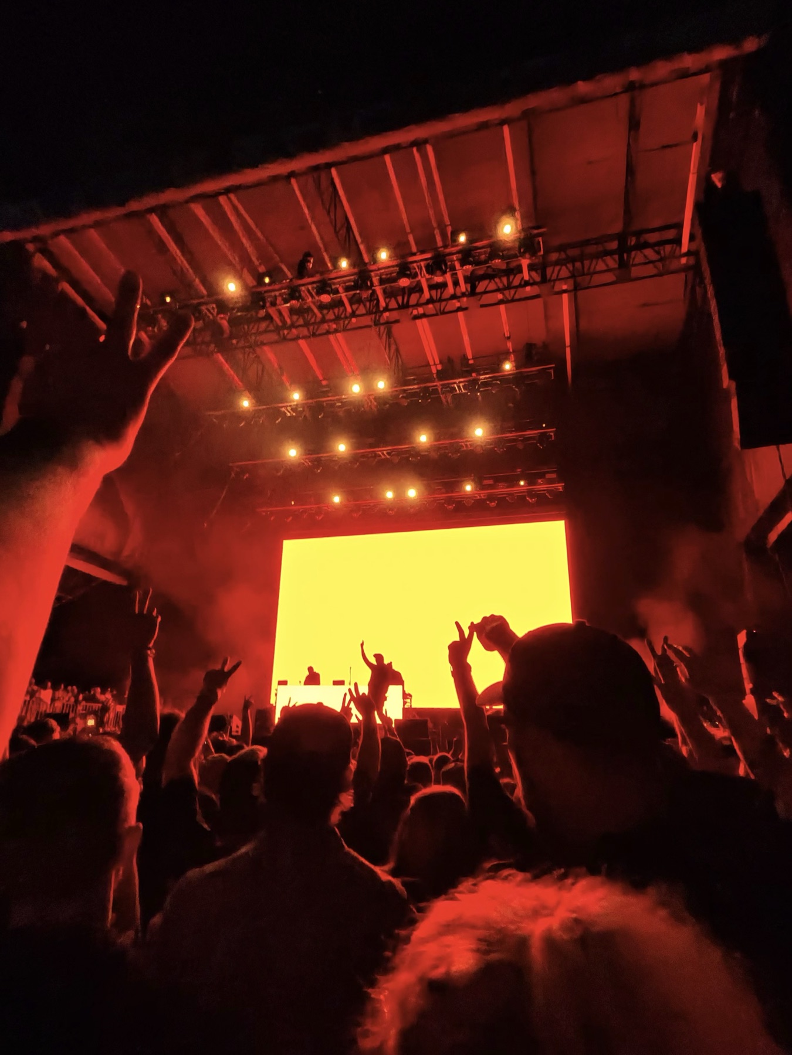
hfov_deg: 89.9
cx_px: 396
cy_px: 528
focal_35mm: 13
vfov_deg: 106.2
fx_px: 397
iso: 914
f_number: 2.2
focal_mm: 2.24
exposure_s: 1/120
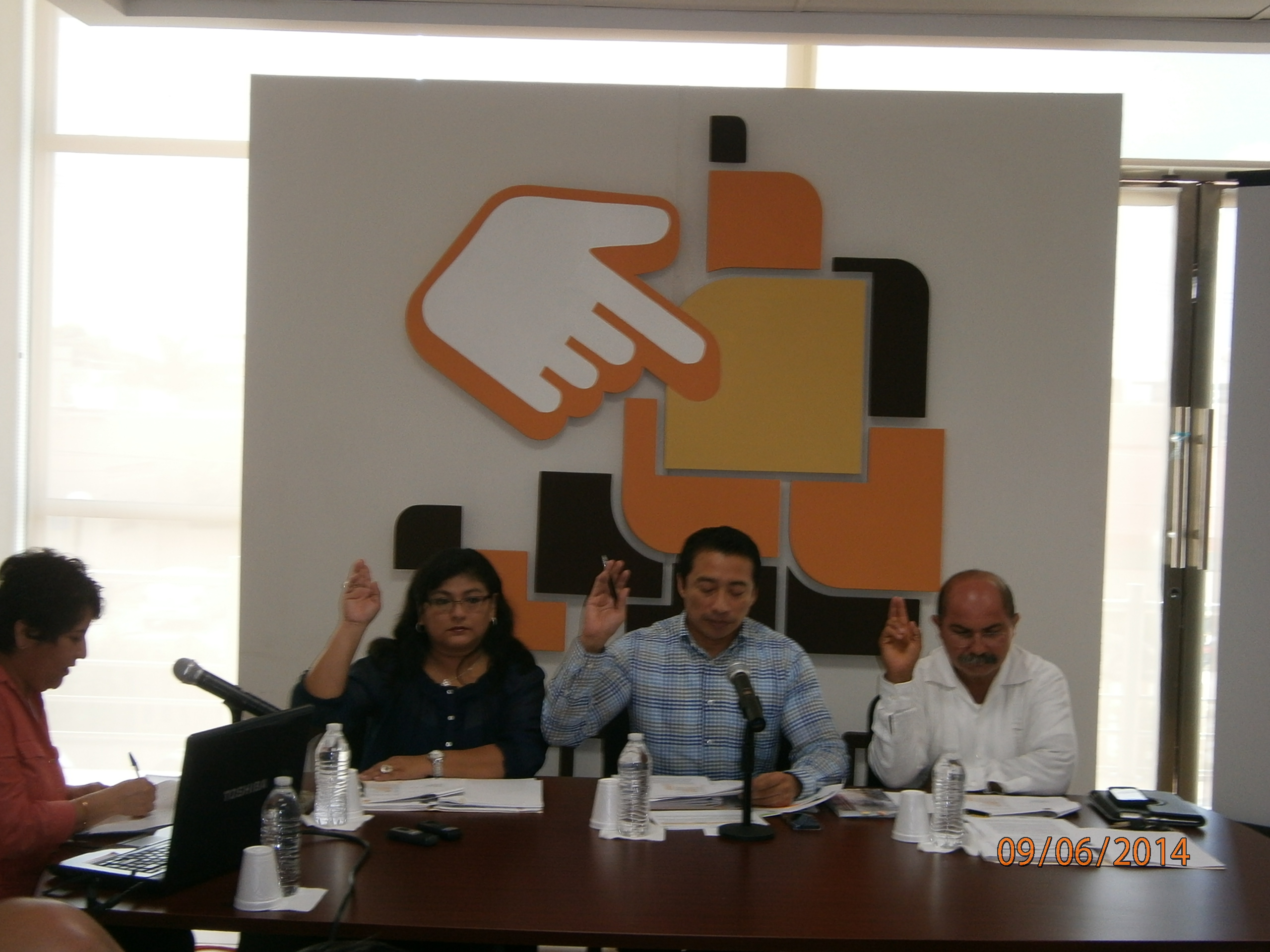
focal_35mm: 47
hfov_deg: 40.4
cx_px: 635
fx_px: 1724
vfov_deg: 30.9
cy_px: 476
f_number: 3.4
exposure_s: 1/40
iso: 125
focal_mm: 8.3
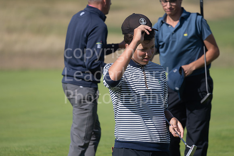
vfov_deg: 4.6
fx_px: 1950
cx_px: 117
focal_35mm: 300
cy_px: 78
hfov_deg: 6.9
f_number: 5
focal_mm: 300
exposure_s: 1/1600
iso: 200
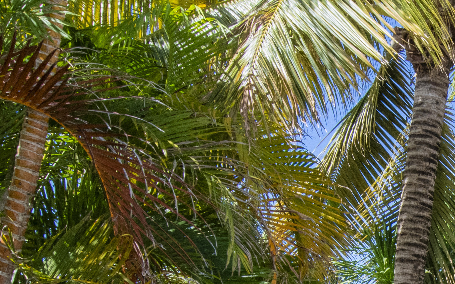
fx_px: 732
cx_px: 571
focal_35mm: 59
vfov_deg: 19.9
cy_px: 383
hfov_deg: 29.0
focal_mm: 14
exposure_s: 1/400
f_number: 13
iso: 640
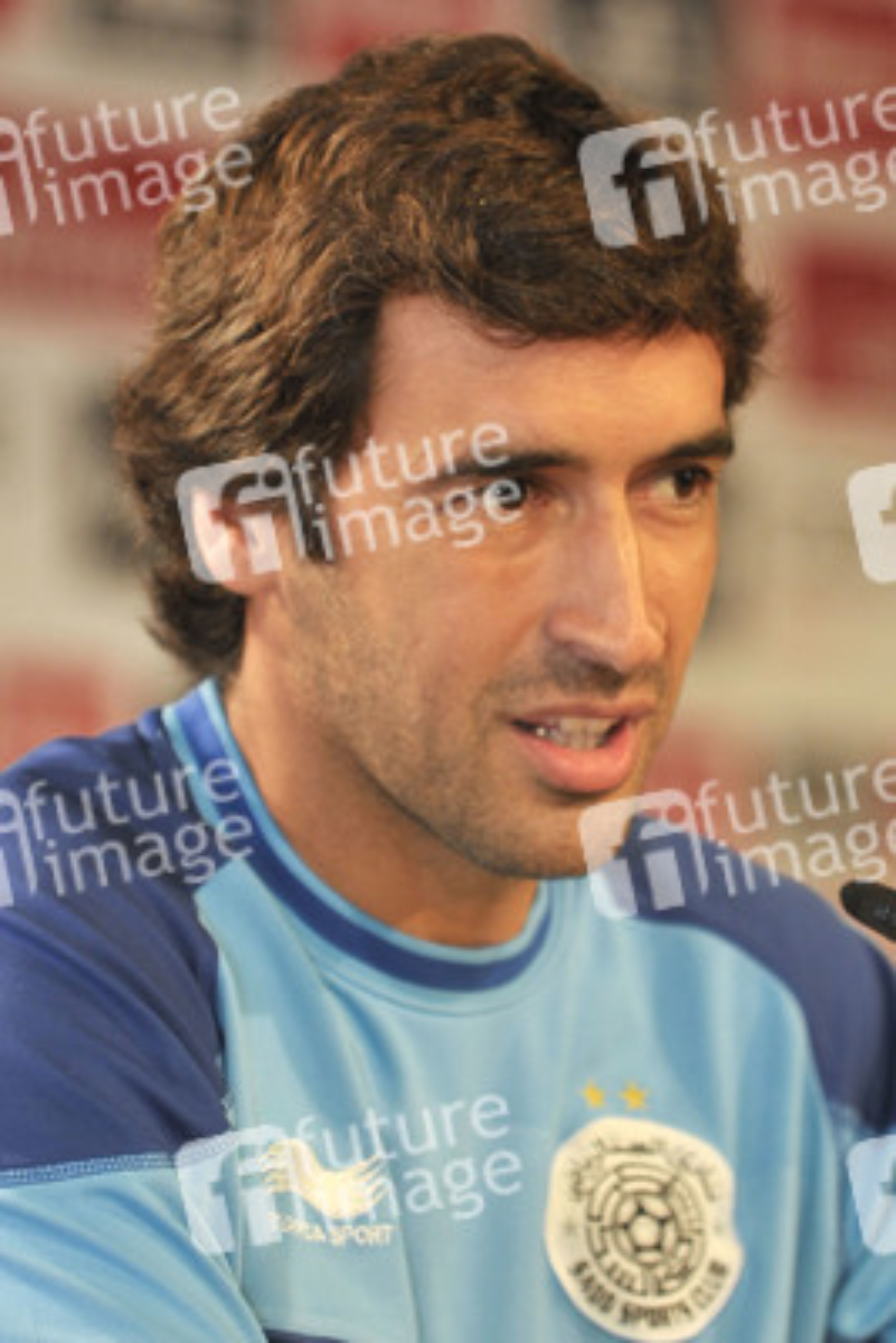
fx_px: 7460
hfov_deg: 6.9
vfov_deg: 10.3
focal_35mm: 200
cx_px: 448
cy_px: 672
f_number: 2.8
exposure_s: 1/160
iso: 800
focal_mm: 200
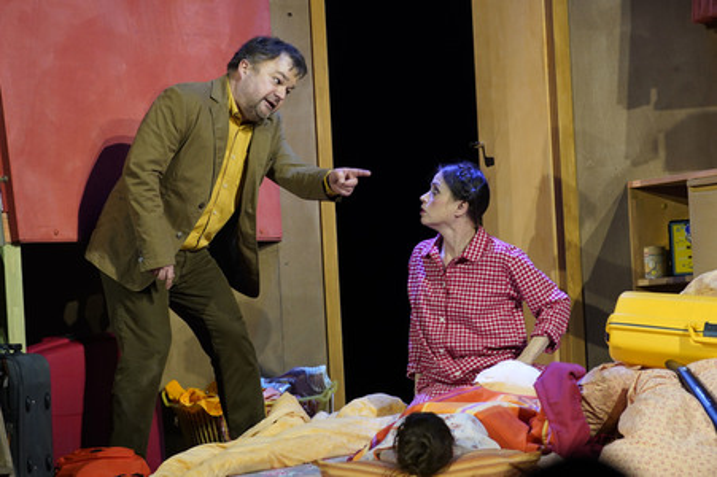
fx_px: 3980
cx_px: 358
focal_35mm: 200
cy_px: 238
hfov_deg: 10.3
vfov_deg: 6.9
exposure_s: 1/250
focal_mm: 200
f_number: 5
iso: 1600
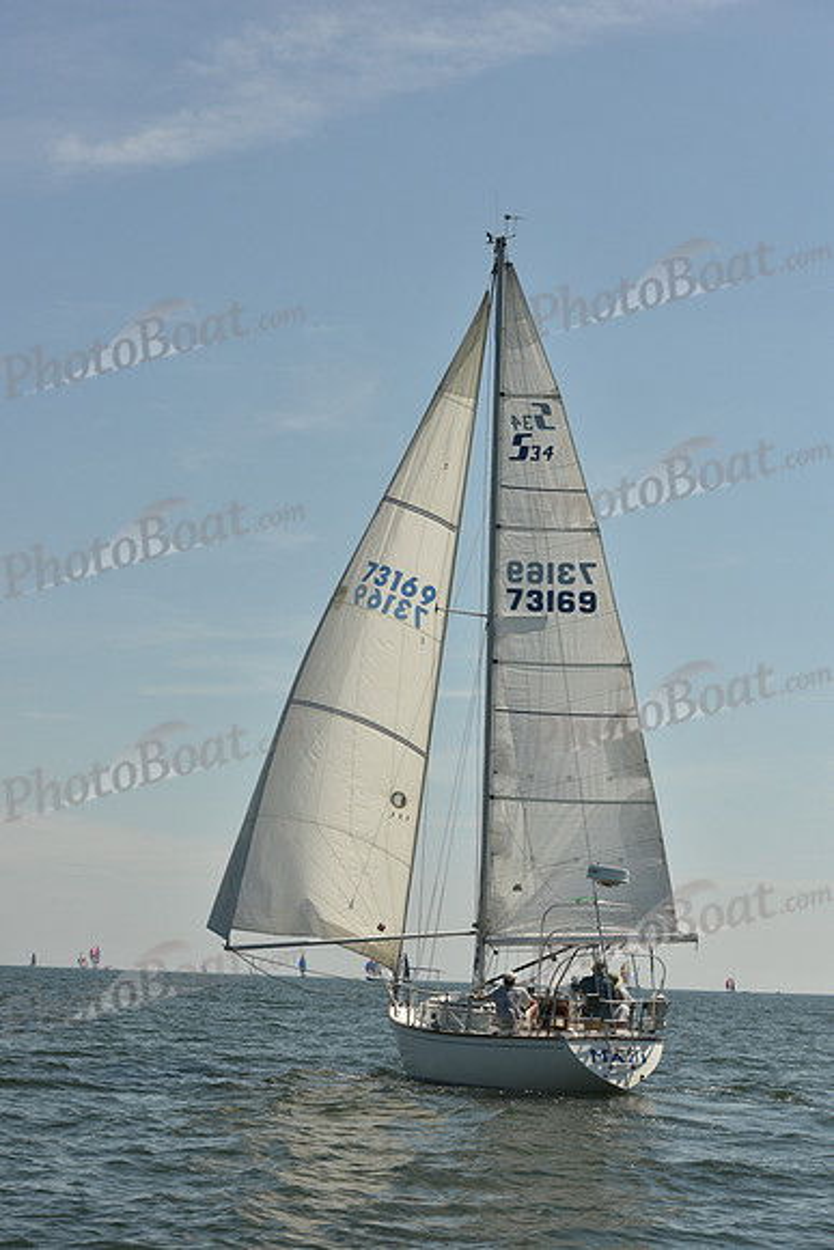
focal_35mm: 70
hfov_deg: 19.5
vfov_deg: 28.8
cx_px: 417
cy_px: 625
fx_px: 2431
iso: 320
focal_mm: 70
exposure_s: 1/1600
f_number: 9
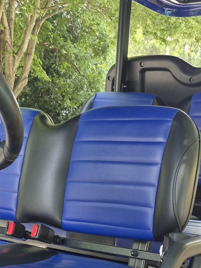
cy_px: 281
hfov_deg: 22.1
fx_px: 511
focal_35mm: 66
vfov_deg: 27.4
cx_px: 60
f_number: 1.8
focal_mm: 5.4
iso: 64
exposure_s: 1/180
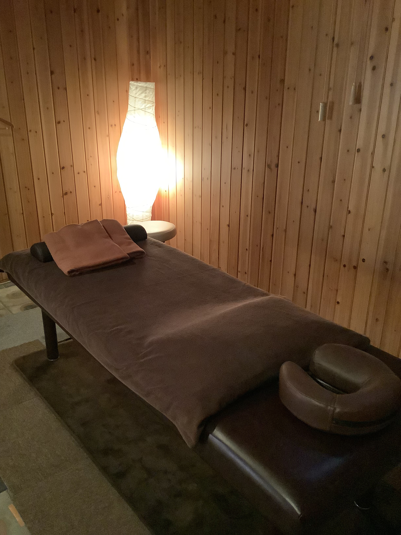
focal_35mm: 31
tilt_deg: -21.8
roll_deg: -0.5
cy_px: 268
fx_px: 479
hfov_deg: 45.4
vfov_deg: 58.4
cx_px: 200
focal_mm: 3.3
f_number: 2.4
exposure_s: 1/24
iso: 640
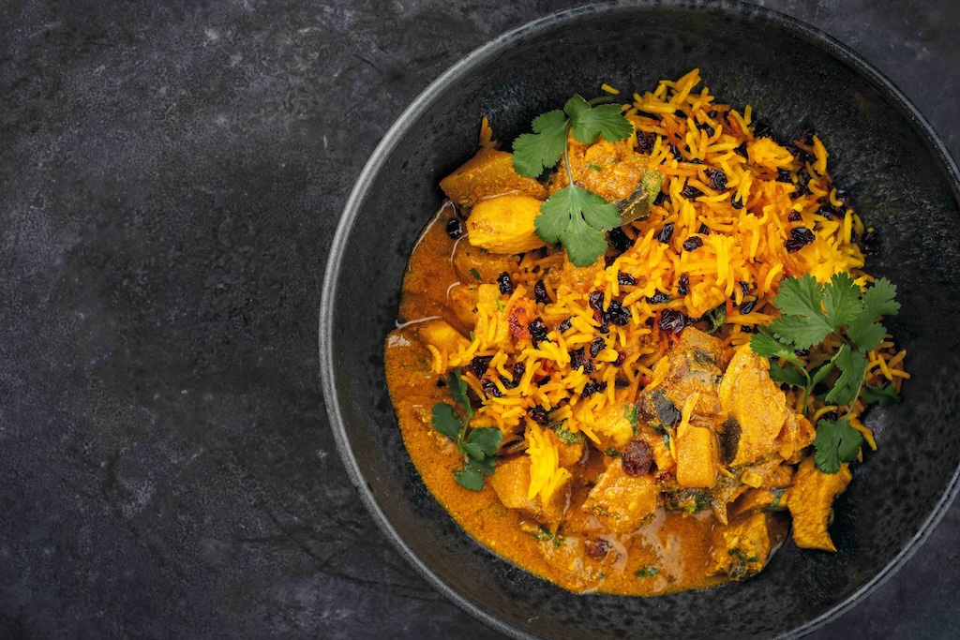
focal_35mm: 50
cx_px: 480
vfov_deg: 27.0
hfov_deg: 39.6
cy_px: 320
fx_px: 1333
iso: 100
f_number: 8
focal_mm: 50
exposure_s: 1/200
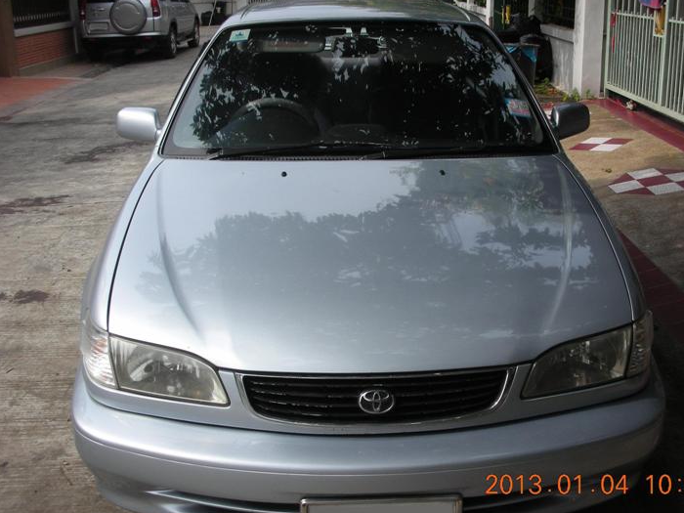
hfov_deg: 46.7
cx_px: 372
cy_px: 252
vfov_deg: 36.0
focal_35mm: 40
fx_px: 790
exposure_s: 1/458
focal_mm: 5.8
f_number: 3
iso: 50
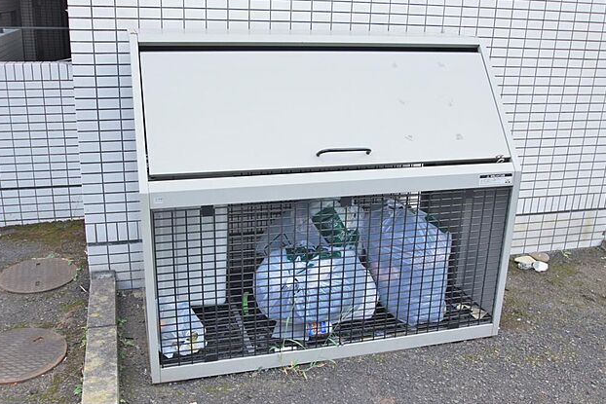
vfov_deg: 36.0
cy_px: 201
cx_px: 302
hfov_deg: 51.9
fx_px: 623
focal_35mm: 37
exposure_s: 1/80
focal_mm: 24
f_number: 6.3
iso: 100
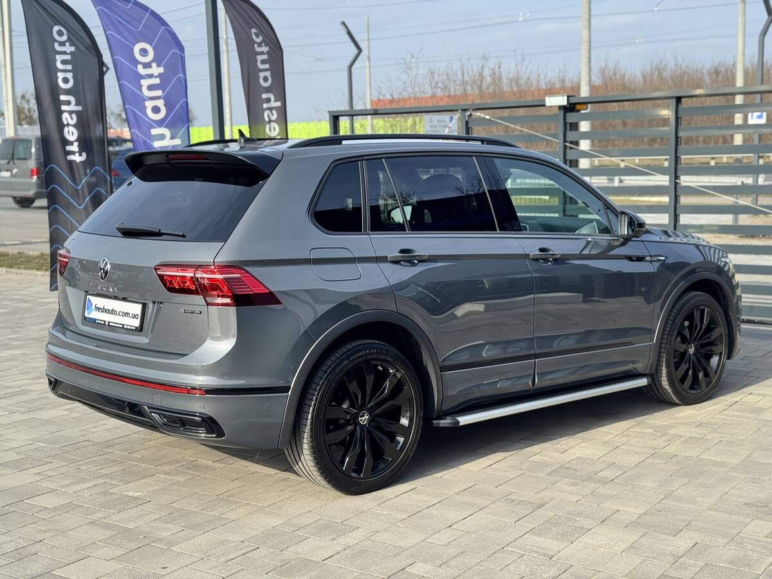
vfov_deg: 30.3
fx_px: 1070
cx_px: 386
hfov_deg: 39.7
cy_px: 290
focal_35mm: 48
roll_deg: +1.9
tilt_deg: -7.4
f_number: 1.78
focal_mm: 6.76
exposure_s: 1/1524
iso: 64
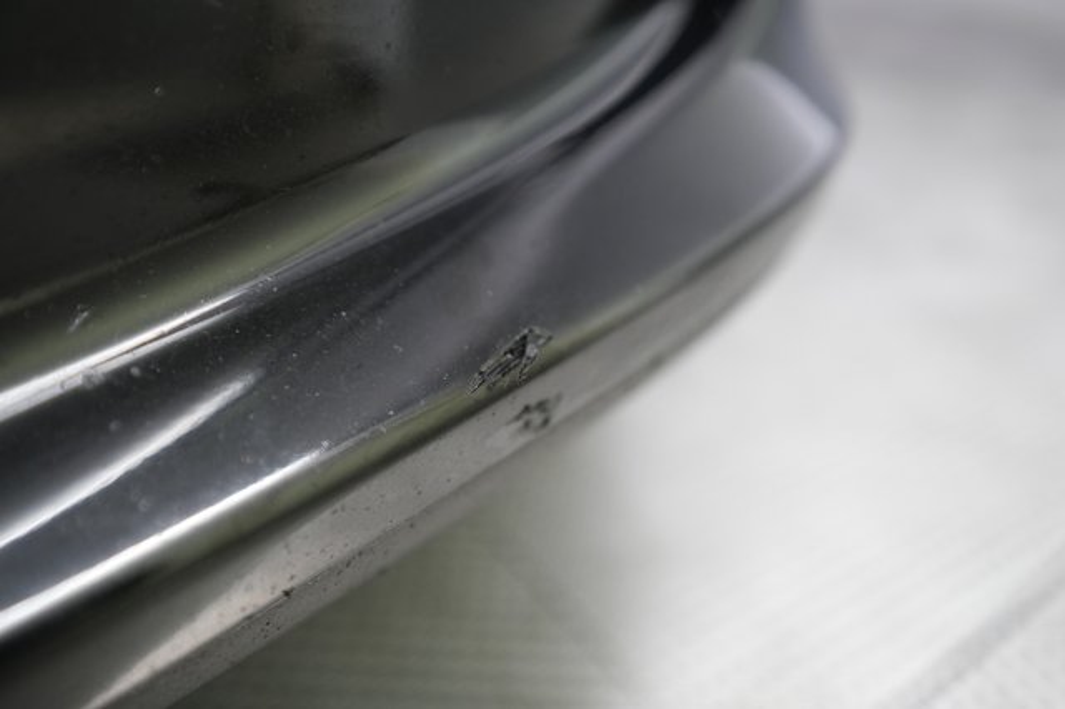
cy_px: 354
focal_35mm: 28
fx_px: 828
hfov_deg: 65.5
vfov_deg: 46.4
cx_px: 532
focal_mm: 28
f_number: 3.5
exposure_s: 1/60
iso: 1600
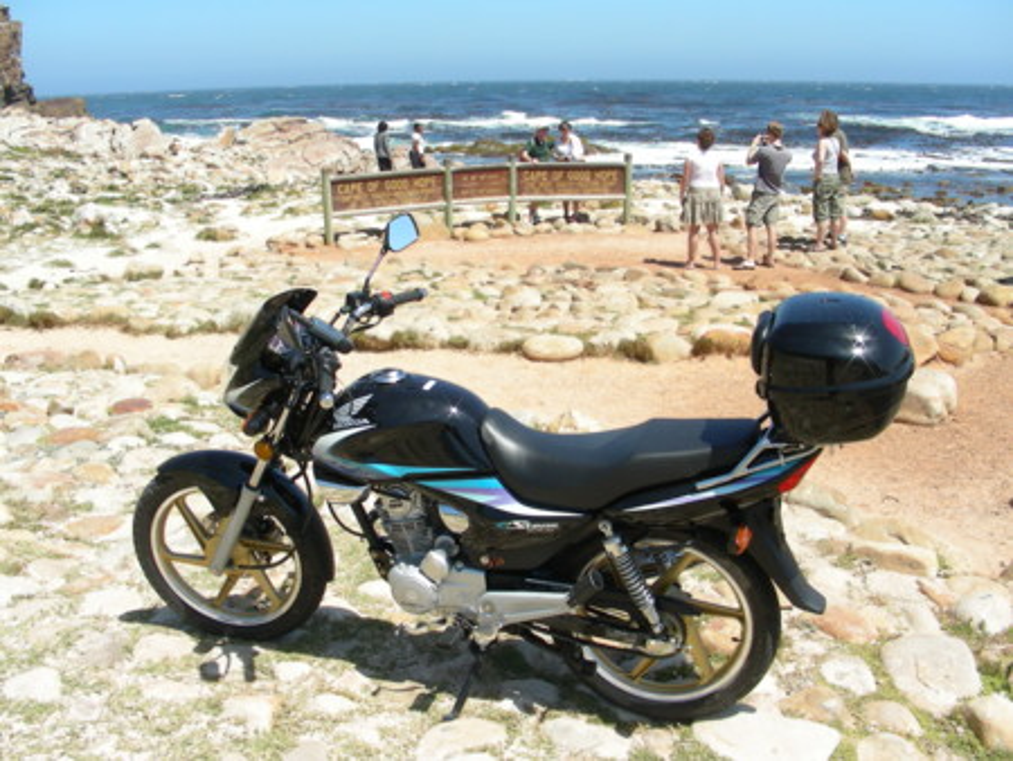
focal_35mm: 38
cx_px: 506
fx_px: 1113
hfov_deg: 49.0
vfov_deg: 37.8
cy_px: 380
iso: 50
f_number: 4
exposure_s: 1/640
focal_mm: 6.3
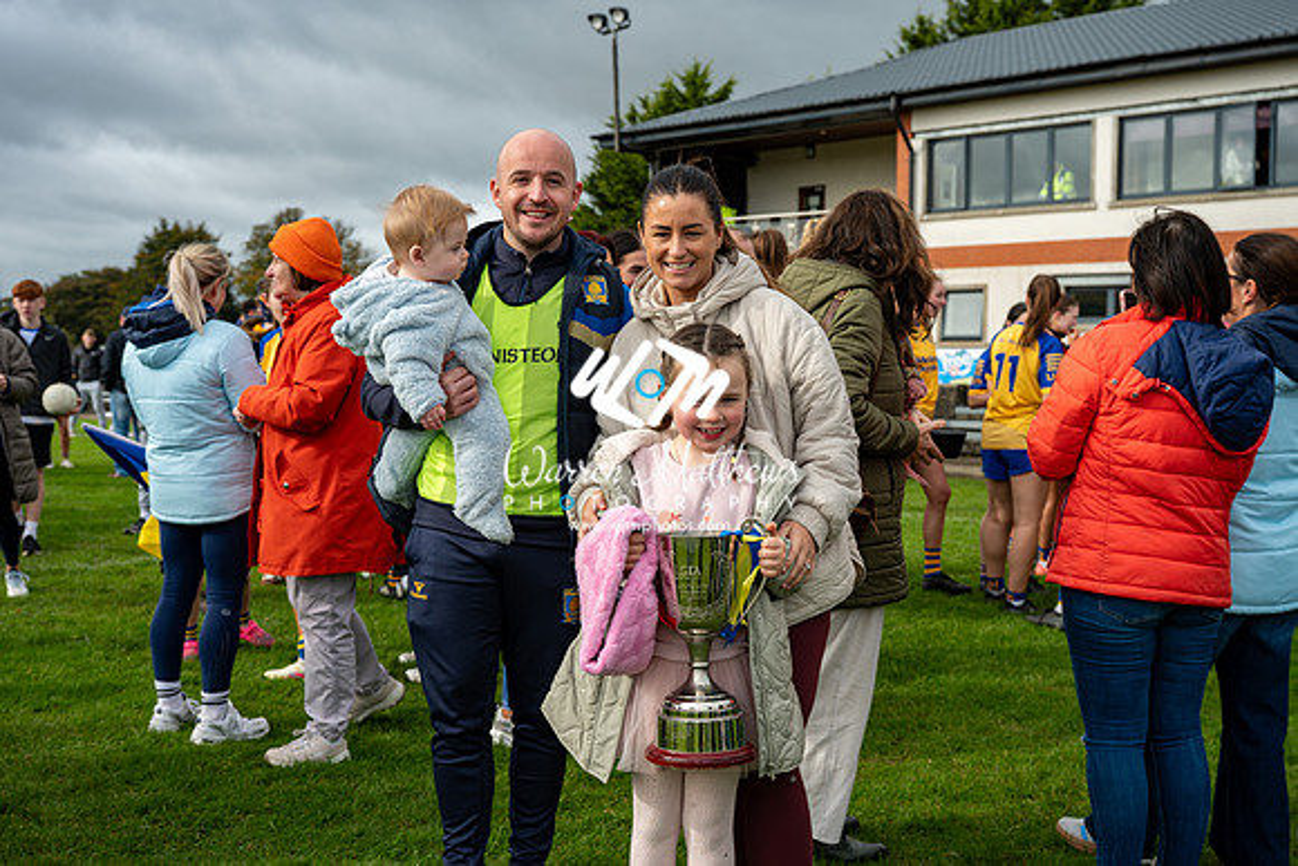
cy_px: 433
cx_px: 649
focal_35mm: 41
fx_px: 1479
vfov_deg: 32.6
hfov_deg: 47.4
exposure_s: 1/320
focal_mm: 41
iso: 100
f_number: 5
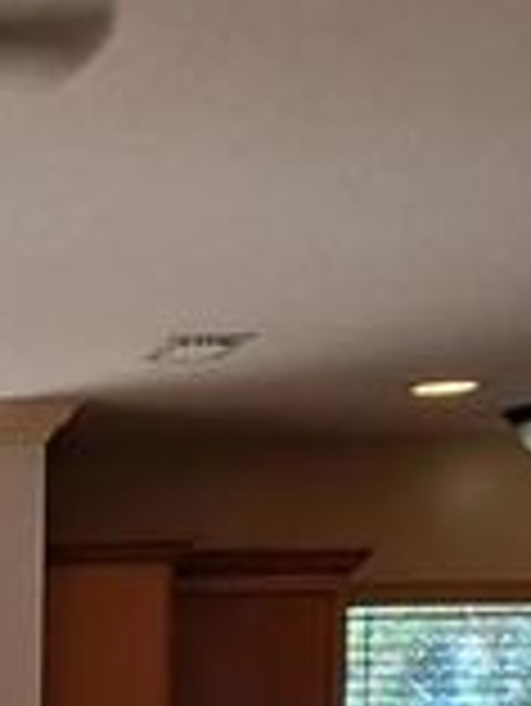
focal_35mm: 147
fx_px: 3003
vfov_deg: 12.4
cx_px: -526
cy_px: 1221
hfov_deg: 9.5
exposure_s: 1/50
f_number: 1.8
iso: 50
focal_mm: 4
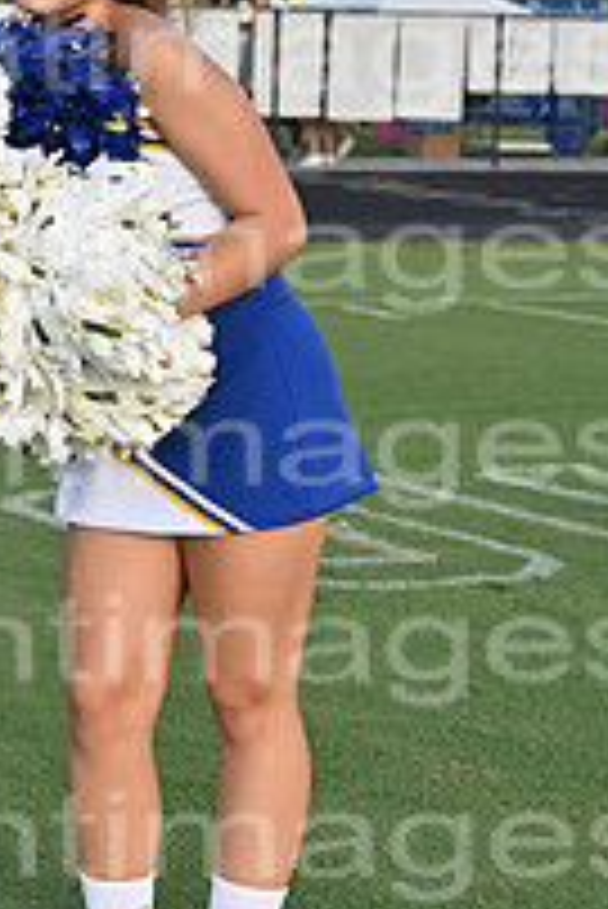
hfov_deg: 10.8
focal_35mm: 126
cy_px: 356
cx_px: 27
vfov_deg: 16.2
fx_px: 3186
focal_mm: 44
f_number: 4
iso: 1100
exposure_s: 1/8000
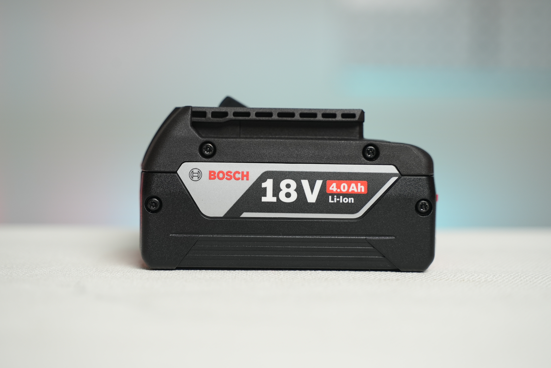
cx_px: 276
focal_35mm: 58
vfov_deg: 23.4
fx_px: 888
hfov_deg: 34.5
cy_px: 184
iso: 640
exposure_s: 1/200
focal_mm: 58
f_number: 4
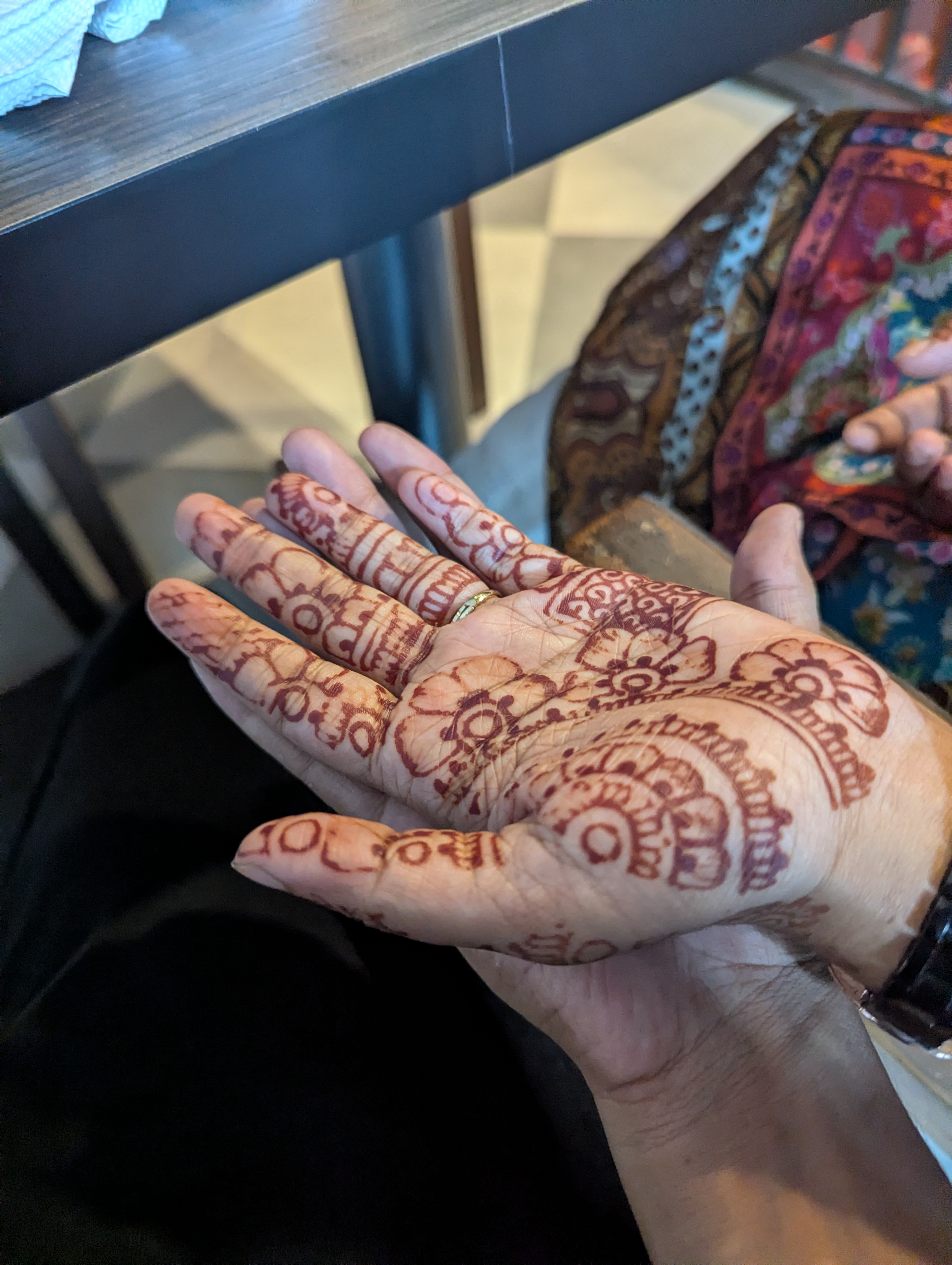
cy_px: 632
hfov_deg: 56.9
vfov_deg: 71.5
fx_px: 878
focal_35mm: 24
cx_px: 476
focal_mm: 6.81
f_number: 1.85
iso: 1421
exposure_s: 1/100
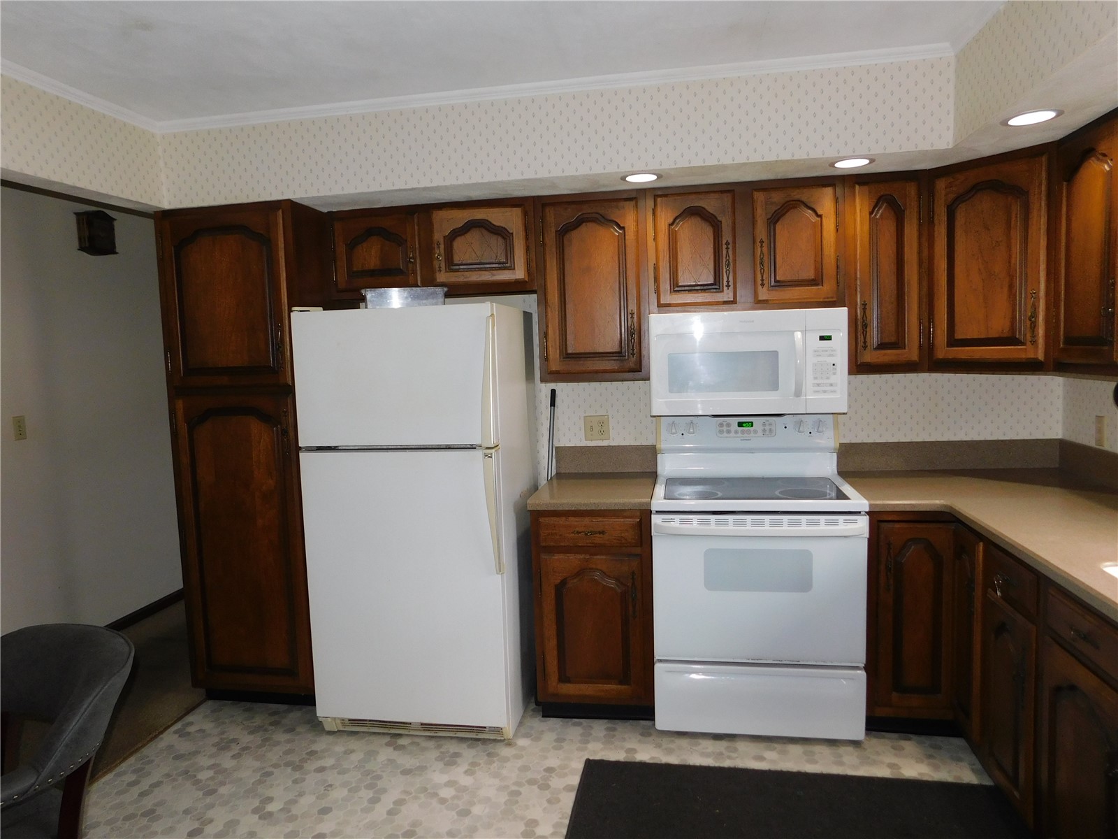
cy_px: 420
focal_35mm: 23
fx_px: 743
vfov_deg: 58.9
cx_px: 559
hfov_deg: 73.9
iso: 200
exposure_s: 1/30
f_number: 3
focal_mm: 4
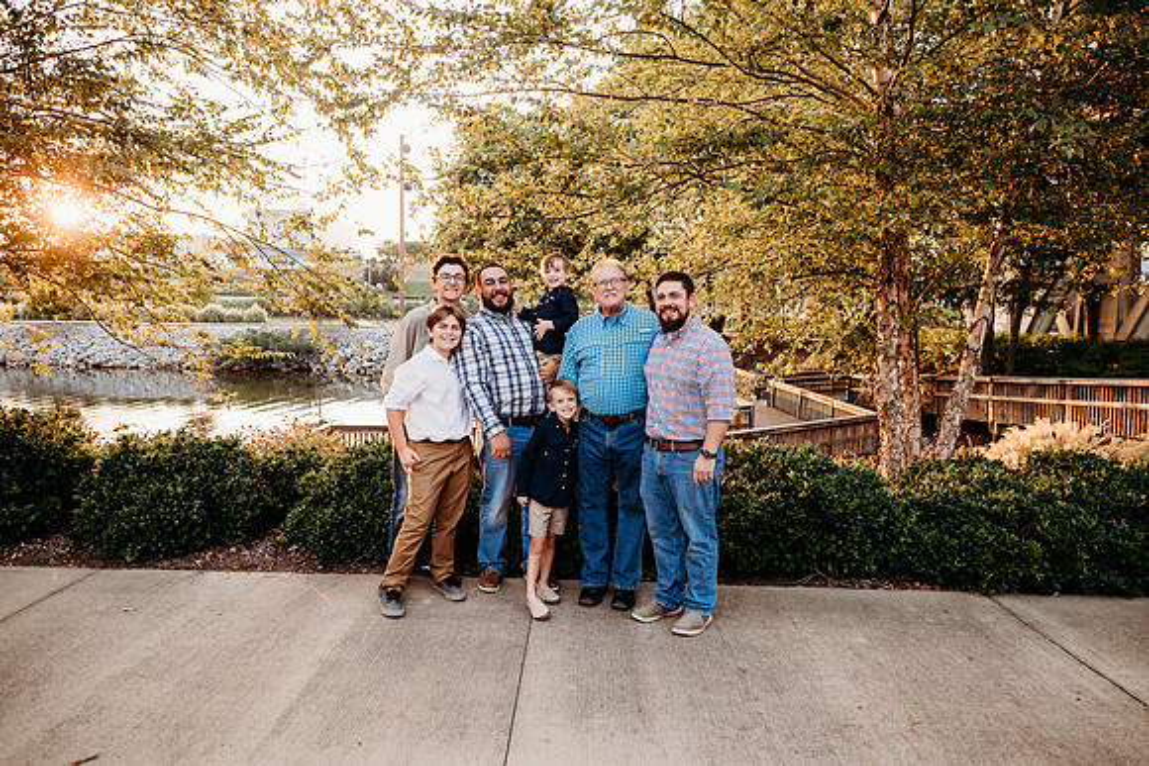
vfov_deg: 53.2
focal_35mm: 24
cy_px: 383
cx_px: 574
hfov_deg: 73.7
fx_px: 766
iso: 320
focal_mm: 24
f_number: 3.2
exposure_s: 1/200
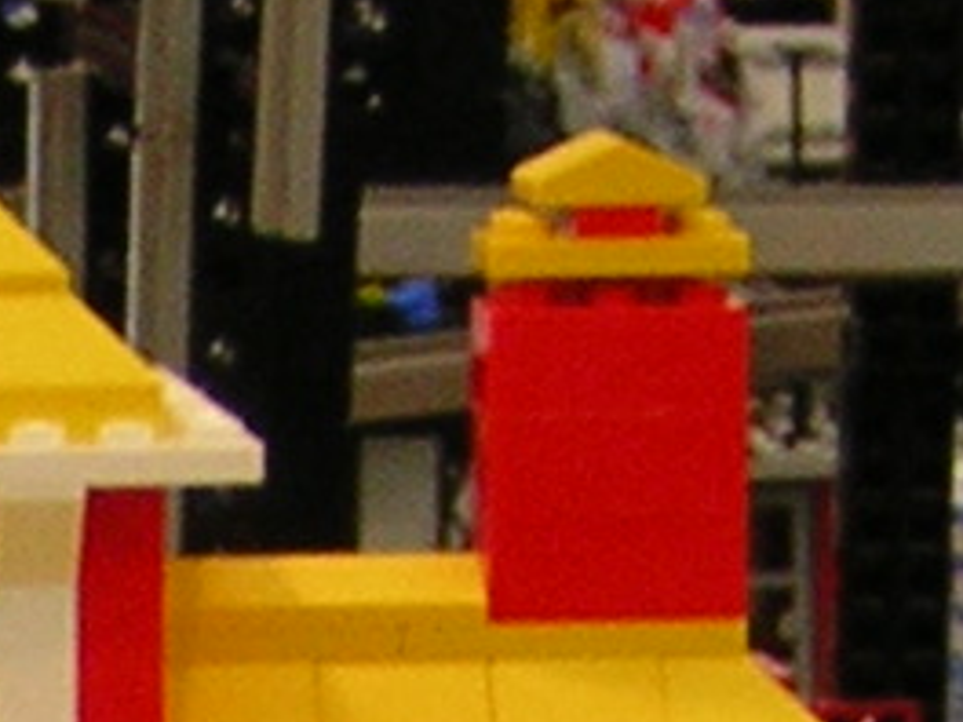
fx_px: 12992
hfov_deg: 4.2
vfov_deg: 3.1
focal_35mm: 467
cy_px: 1874
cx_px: -580
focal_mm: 10.1
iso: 64
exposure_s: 1/5.7
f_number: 3.9
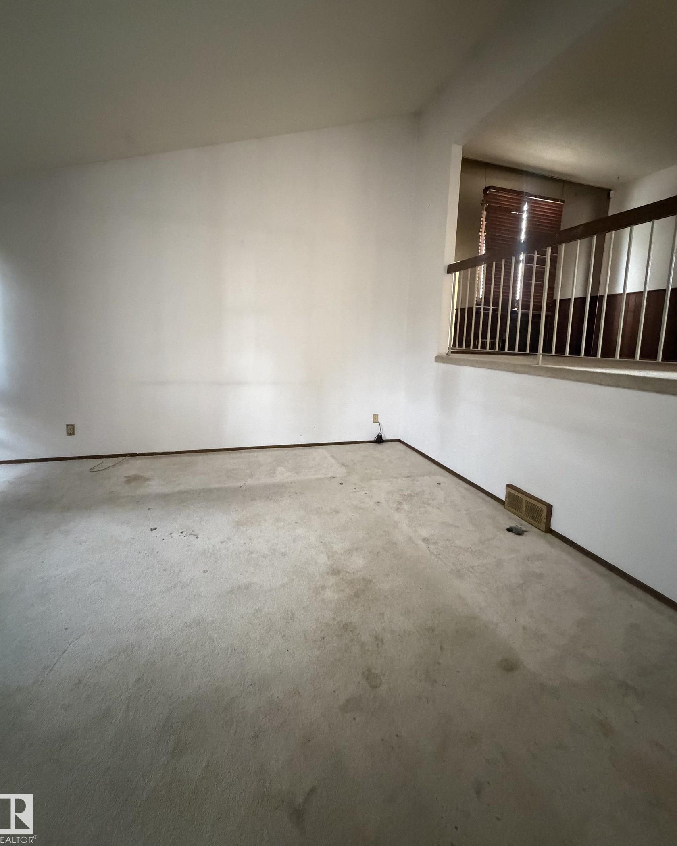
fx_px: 376
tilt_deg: -6.6
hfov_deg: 84.0
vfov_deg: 96.5
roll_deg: -1.2
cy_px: 385
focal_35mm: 15
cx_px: 341
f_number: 2.2
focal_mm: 2.22
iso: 1250
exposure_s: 1/54
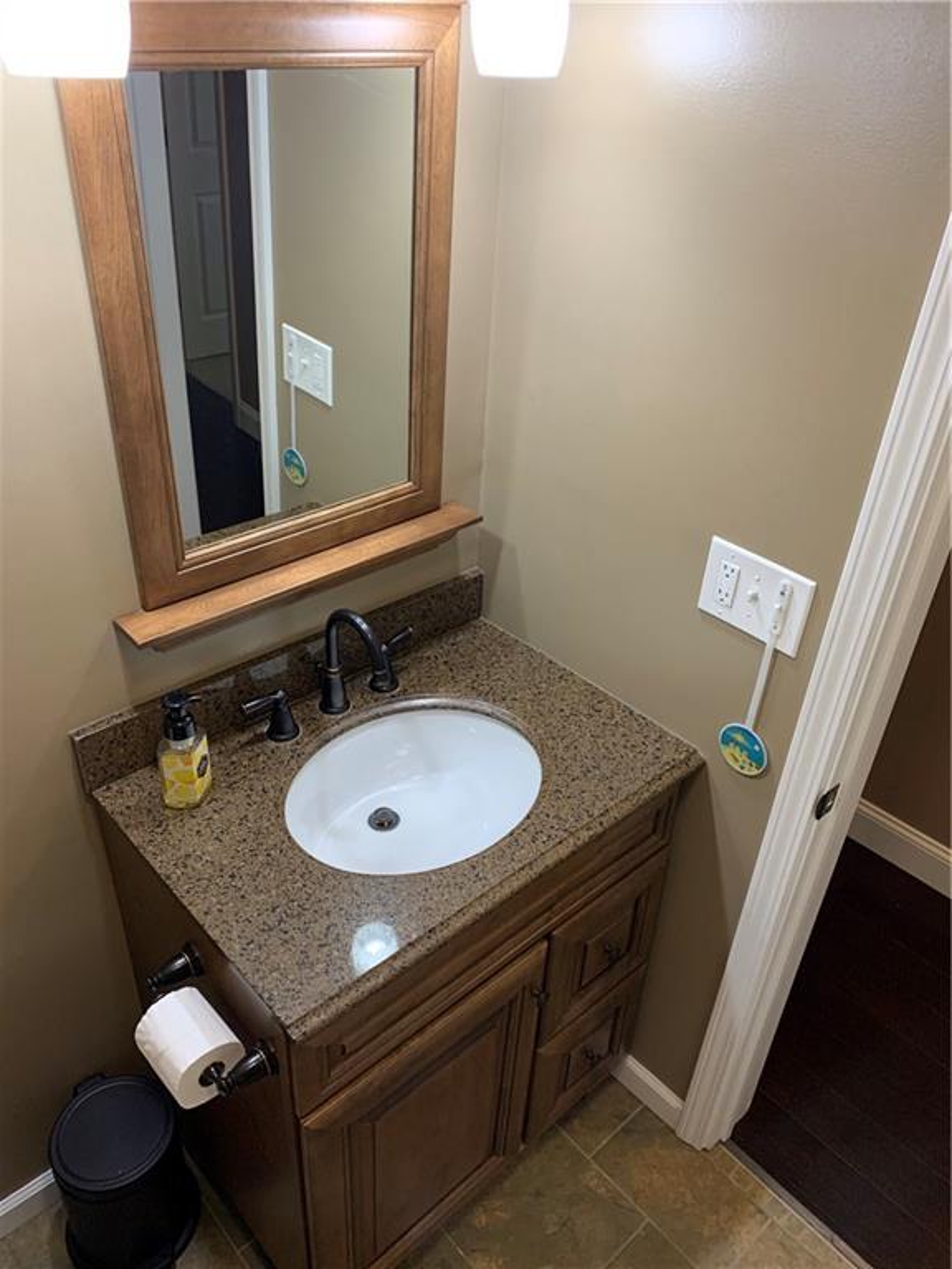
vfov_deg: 67.3
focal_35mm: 26
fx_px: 953
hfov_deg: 53.1
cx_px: 476
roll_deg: -4.6
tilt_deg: -33.1
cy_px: 634
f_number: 1.8
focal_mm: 4.25
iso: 100
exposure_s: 1/60
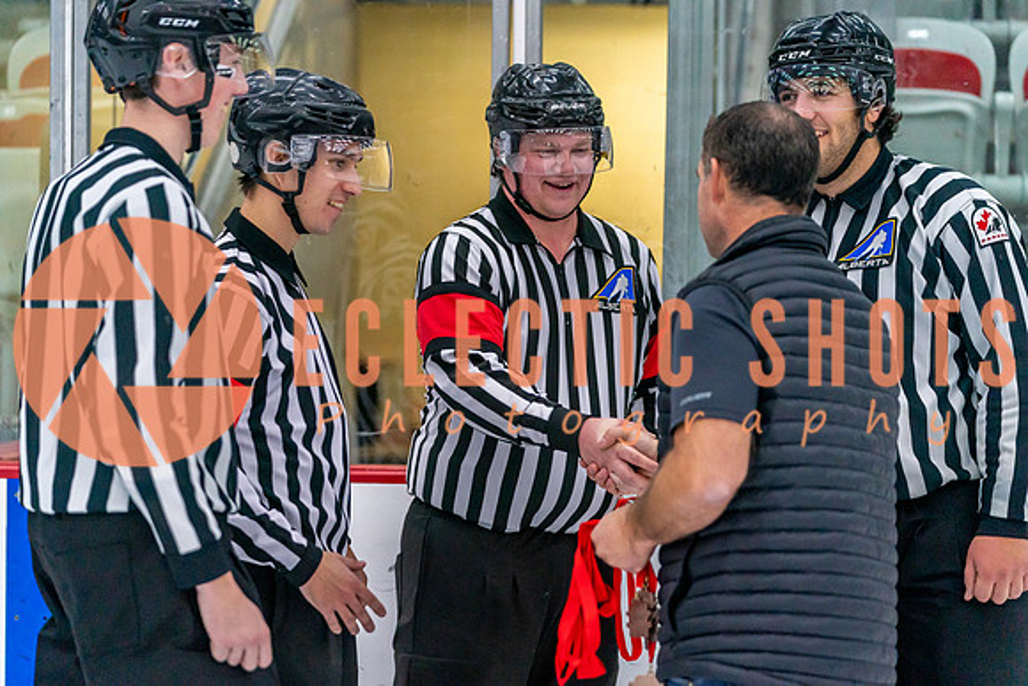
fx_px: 3027
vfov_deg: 12.9
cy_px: 343
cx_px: 514
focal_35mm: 106
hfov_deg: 19.3
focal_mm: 106
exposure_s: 1/1250
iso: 3200
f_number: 2.8
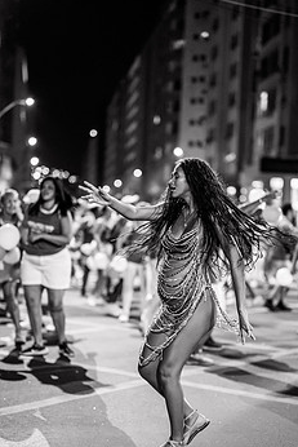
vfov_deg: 30.9
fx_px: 806
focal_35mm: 65
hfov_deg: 20.9
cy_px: 264
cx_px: 172
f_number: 1.2
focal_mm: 50
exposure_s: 1/320
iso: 2000
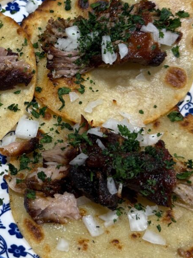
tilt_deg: -62.5
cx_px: 33
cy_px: 88
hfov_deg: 29.4
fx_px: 357
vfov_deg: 39.2
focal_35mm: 48
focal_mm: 6.76
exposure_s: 1/60
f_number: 1.78
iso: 100
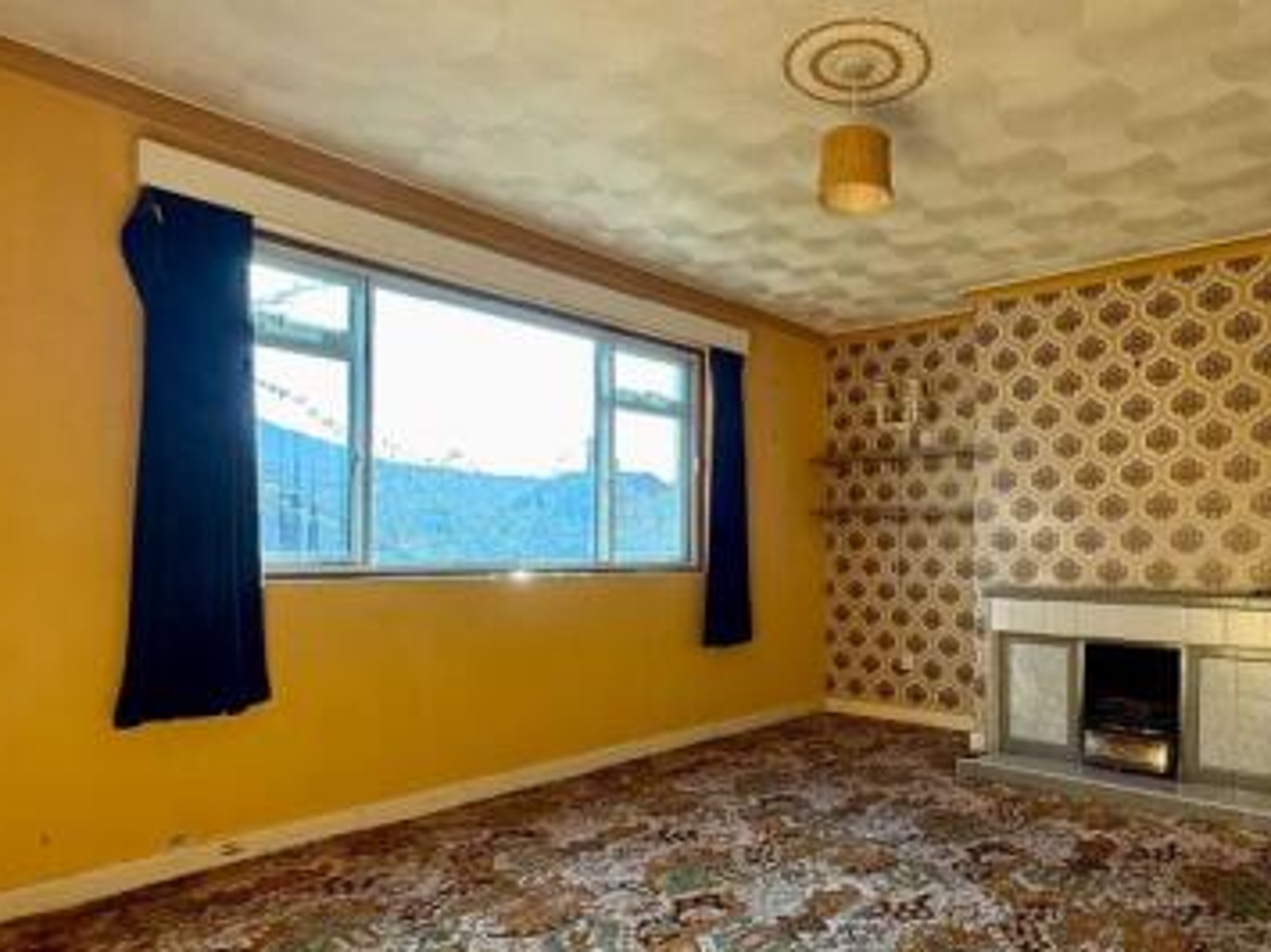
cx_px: 793
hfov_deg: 72.7
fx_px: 844
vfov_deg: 58.5
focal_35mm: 23
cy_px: 553
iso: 64
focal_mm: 2.22
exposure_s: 1/144
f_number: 2.2
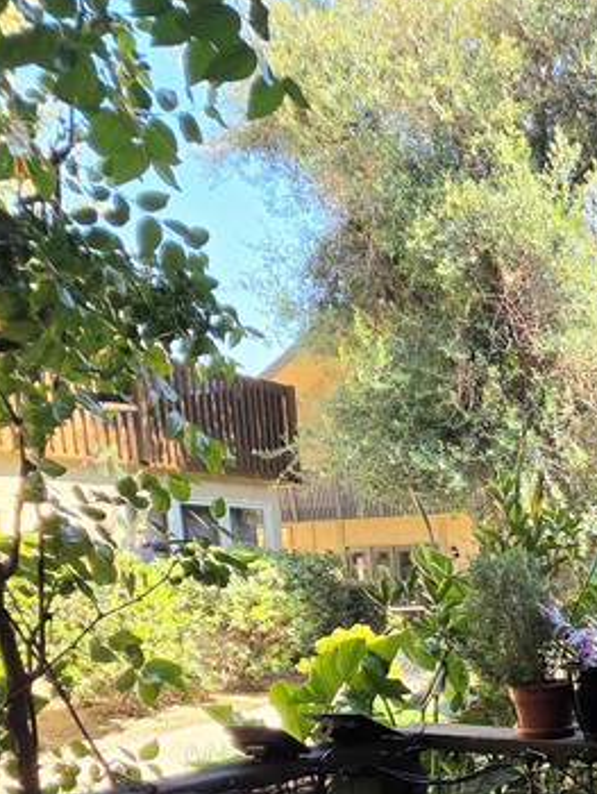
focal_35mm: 38
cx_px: 735
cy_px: 692
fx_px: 873
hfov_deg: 31.1
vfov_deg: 45.1
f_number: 1.9
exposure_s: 1/345
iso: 40
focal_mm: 2.2
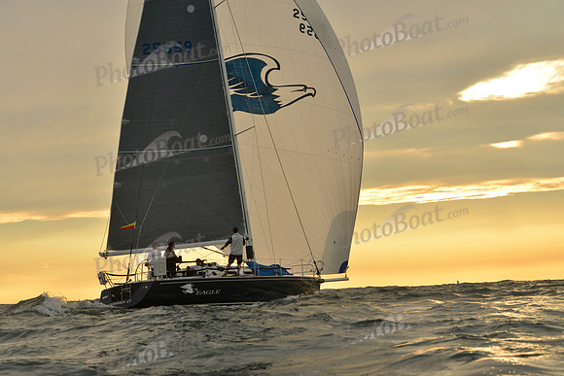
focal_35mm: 70
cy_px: 188
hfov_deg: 28.8
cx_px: 282
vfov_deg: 19.5
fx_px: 1097
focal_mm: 70
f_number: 10
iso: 800
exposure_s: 1/500
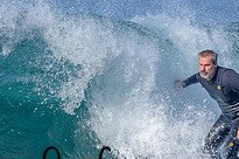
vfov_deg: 0.4
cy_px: 124
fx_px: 20667
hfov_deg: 0.7
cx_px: 151
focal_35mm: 3118
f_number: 6.3
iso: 400
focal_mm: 800
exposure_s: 1/2000
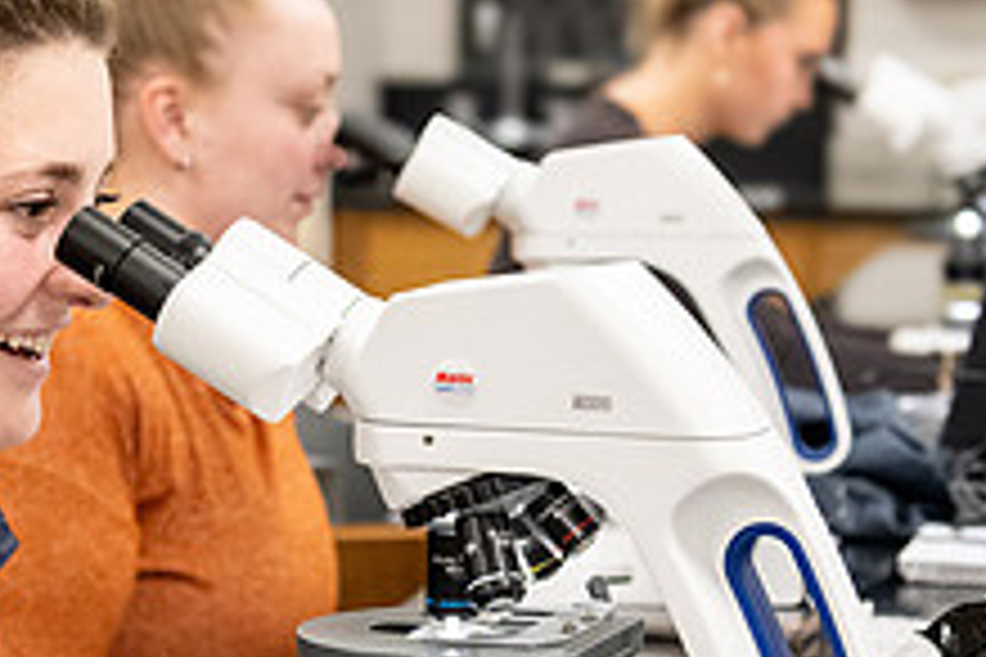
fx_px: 4135
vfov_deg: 9.1
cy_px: 509
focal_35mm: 151
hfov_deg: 13.5
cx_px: 245
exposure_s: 1/200
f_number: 4
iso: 2000
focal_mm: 50
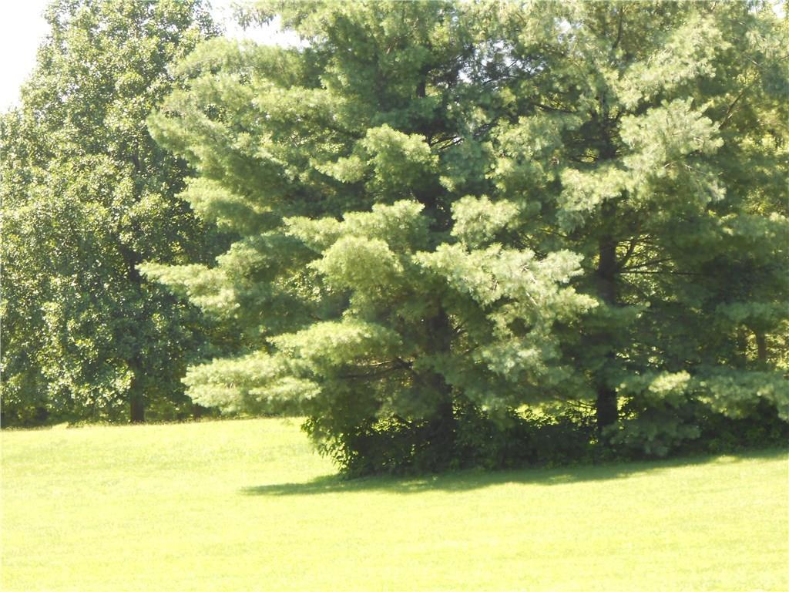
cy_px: 296
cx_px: 394
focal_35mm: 105
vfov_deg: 14.1
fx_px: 2393
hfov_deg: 18.7
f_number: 5
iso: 80
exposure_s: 1/60
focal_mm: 18.7
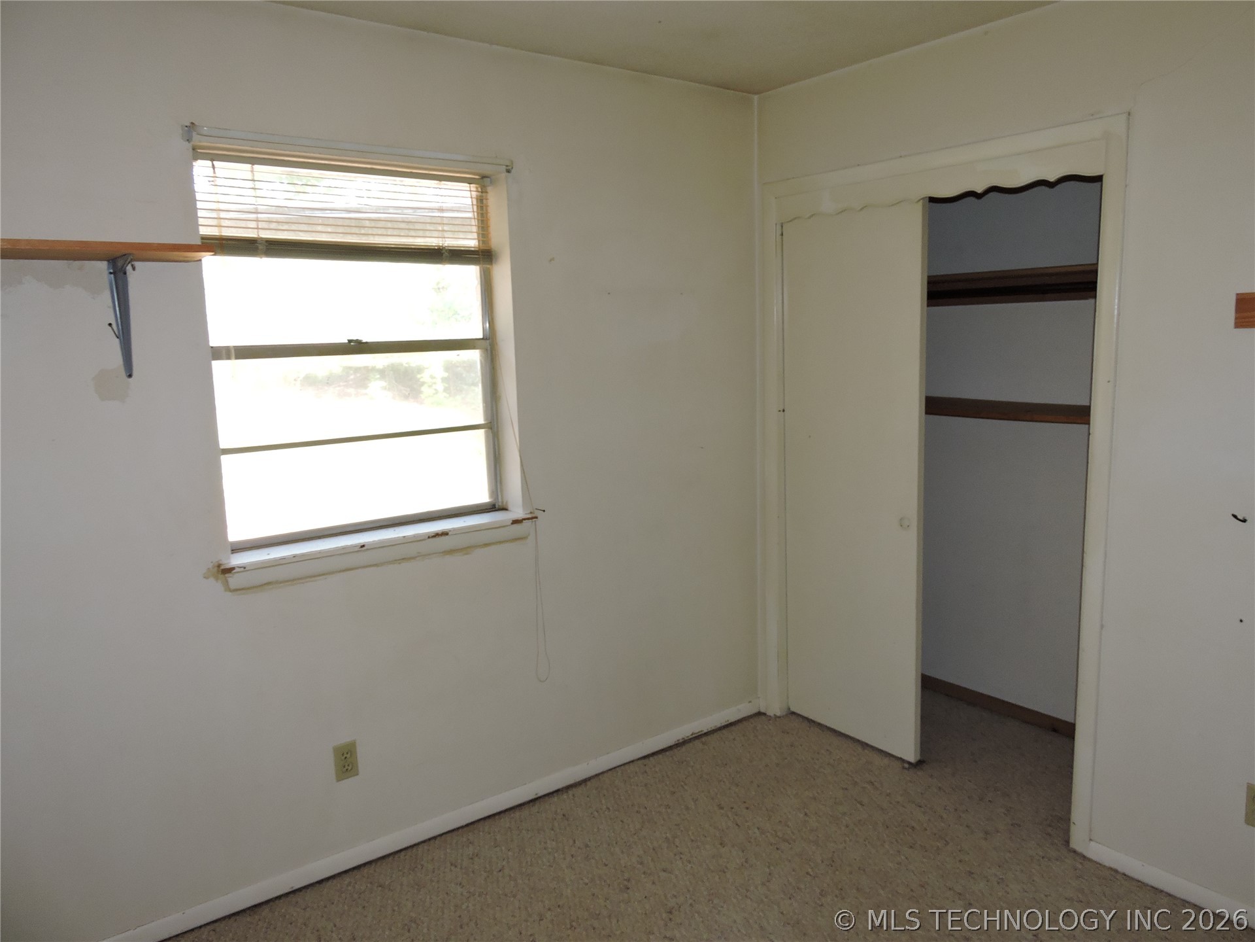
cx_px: 628
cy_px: 471
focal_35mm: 24
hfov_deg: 71.6
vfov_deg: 56.8
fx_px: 870
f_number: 3.3
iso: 200
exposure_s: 1/30
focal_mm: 4.3
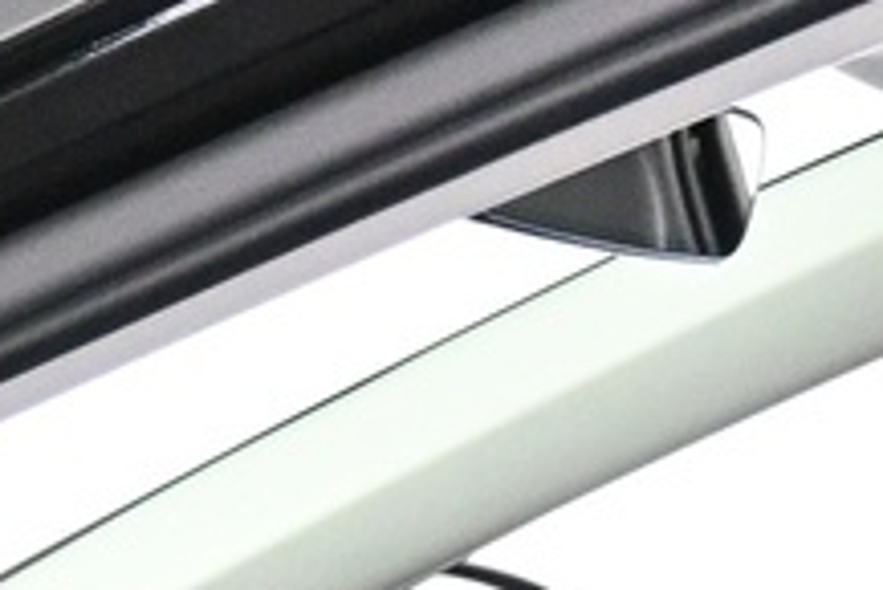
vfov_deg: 7.2
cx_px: 570
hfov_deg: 11.5
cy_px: 1481
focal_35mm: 179
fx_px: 4393
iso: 4000
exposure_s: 1/50
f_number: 3.5
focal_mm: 16
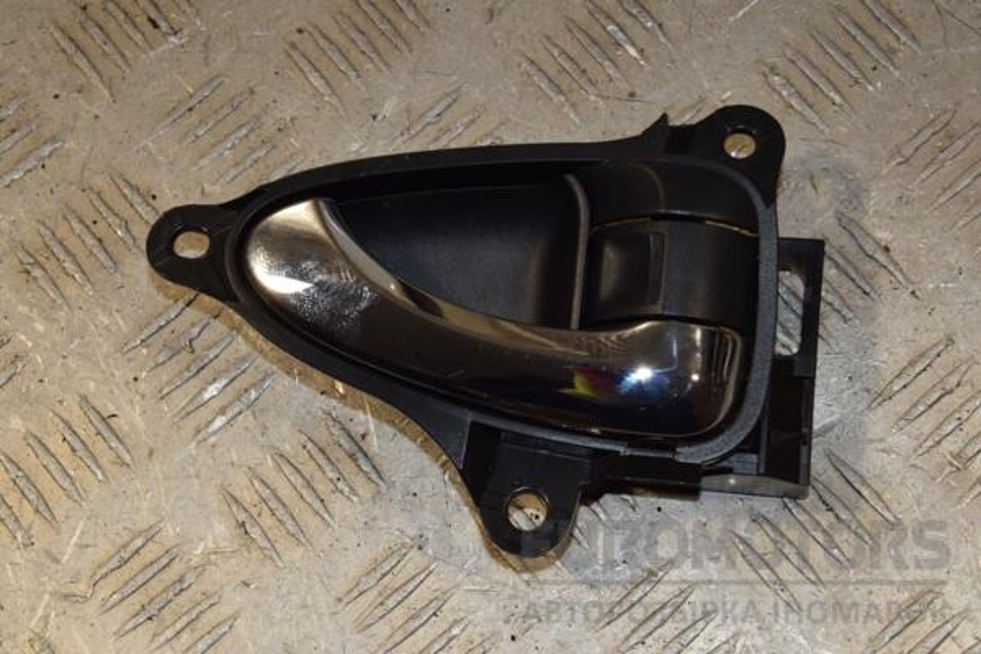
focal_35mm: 75
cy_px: 327
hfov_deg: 27.0
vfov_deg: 18.2
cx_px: 490
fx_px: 2044
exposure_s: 1/200
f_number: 14
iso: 800
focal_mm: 50
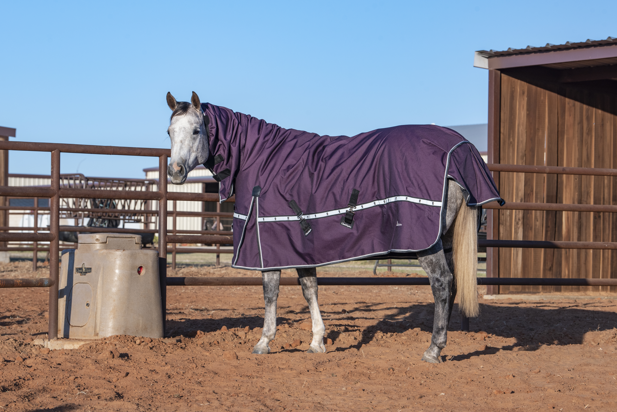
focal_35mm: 122
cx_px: 308
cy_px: 206
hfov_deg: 16.8
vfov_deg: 11.2
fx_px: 2092
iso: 400
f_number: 9
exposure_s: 1/320
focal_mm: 122
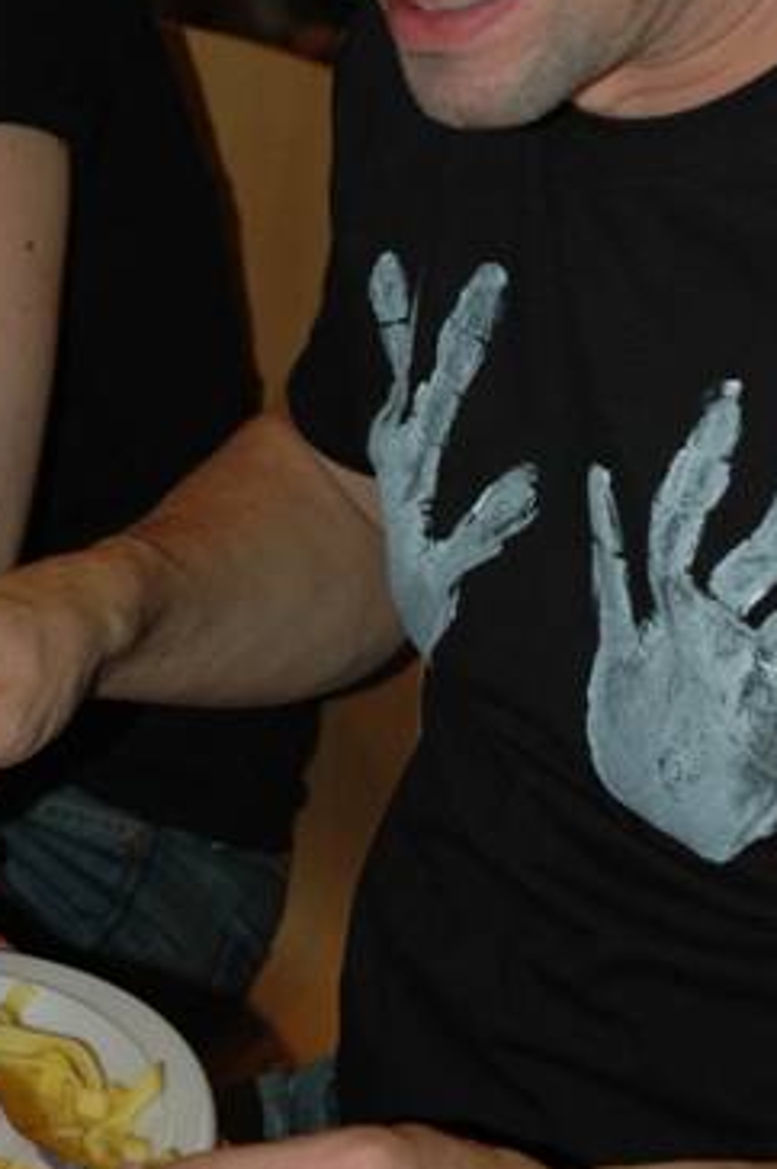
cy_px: 215
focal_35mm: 116
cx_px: 588
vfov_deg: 17.5
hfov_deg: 11.8
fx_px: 3762
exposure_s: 1/60
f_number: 4.5
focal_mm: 44
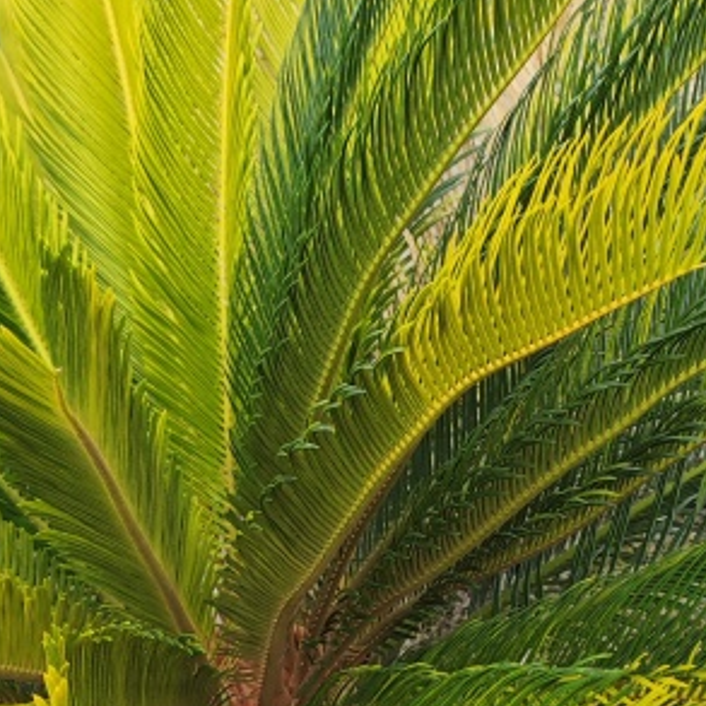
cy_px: 442
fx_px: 1708
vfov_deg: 23.3
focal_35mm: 74
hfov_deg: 23.0
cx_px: 588
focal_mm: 8.7
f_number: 1.9
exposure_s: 1/288
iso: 80
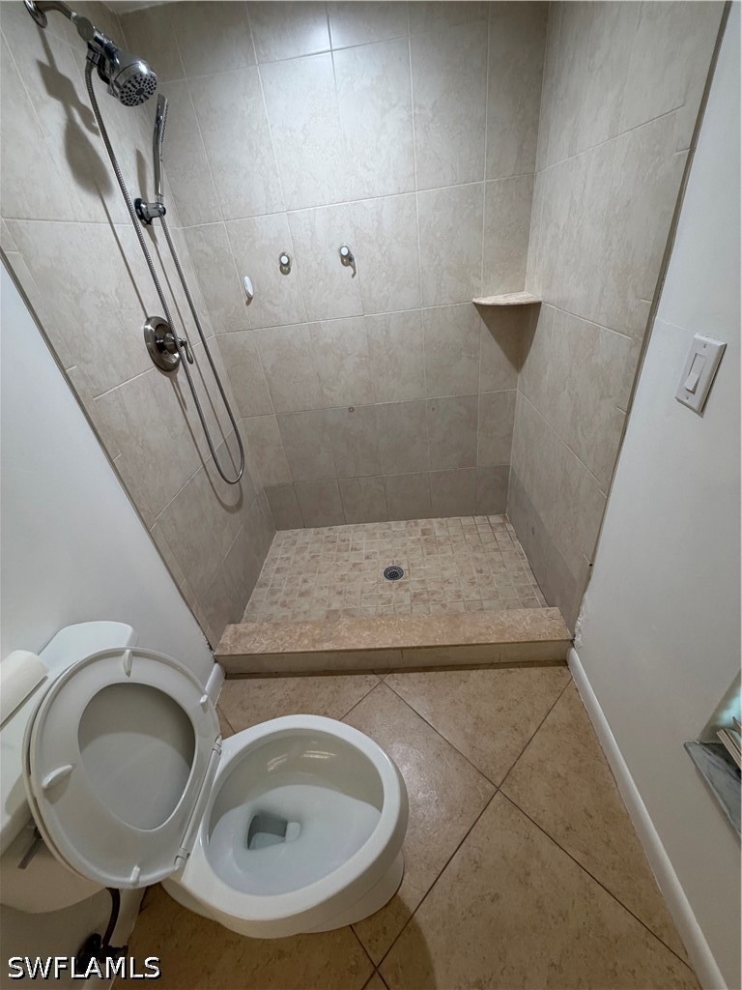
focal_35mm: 14
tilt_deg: -31.7
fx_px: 400
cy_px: 495
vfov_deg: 102.1
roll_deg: +7.4
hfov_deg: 85.7
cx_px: 371
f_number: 2.2
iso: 160
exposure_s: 1/60
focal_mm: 2.22
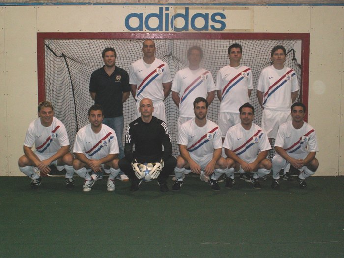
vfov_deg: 32.9
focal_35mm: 44
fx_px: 437
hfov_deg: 42.9
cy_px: 129
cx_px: 172
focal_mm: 7.28
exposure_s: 1/40
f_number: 2.8
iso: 160
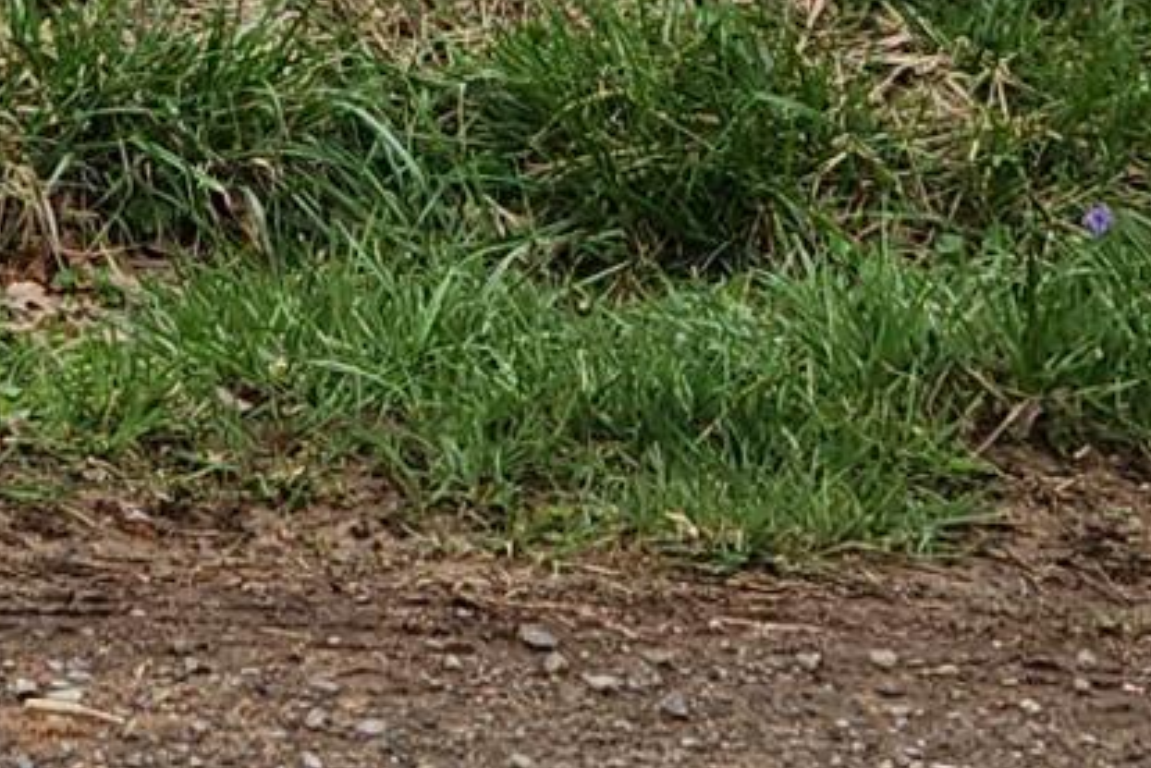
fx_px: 5533
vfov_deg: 7.8
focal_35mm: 173
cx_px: -125
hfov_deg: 11.7
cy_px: -366
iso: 20
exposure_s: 1/566
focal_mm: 5.4
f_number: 1.8
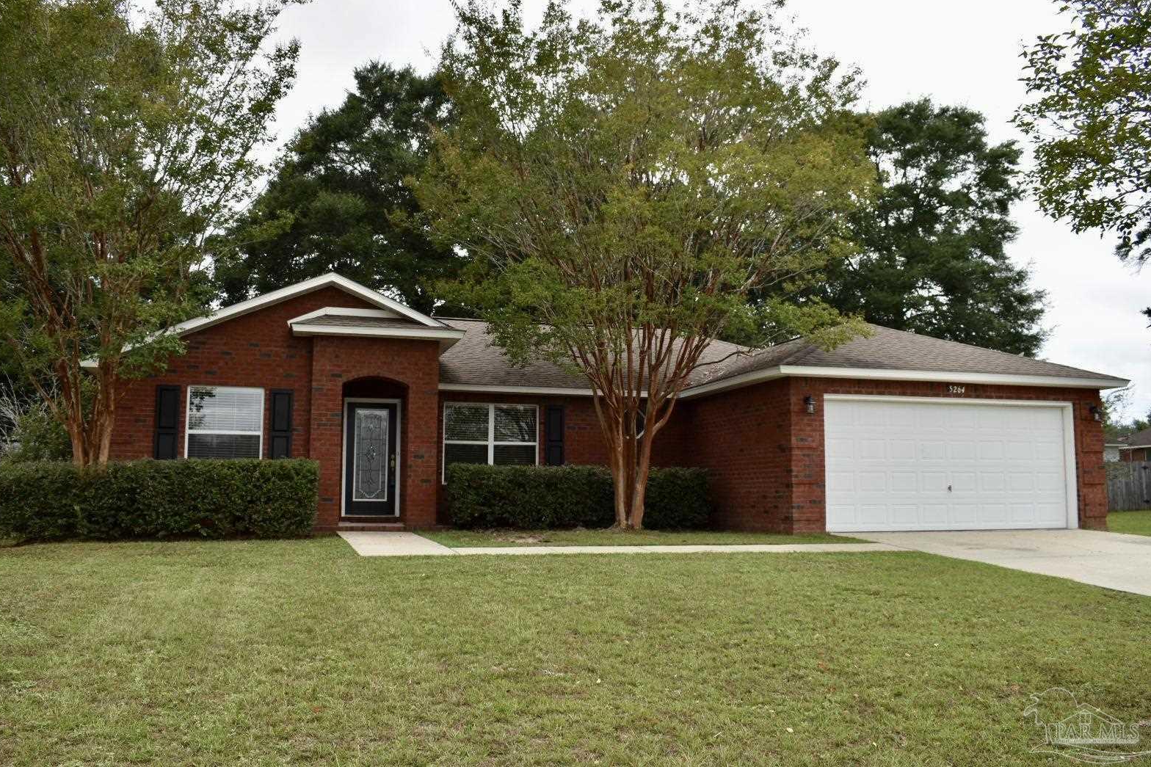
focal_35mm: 31
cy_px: 371
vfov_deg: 42.3
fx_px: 991
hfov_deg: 60.3
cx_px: 561
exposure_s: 1/200
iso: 100
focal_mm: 20
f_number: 6.3
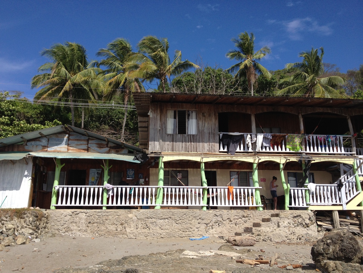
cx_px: 182
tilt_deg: +11.7
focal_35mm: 35
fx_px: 367
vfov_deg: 40.7
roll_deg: +1.4
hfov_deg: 52.6
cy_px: 136
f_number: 2.4
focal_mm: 4.28
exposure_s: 1/2045
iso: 50
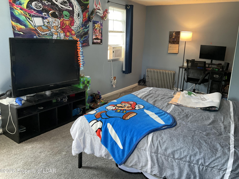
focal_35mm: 29
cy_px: 90
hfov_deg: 61.7
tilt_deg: -12.4
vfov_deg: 48.2
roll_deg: -0.8
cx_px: 120
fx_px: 200
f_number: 1.8
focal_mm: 3
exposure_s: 1/60
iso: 160
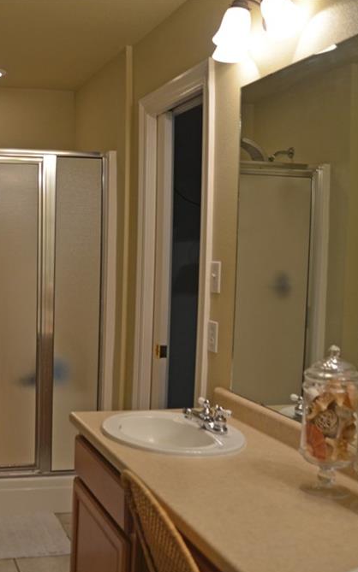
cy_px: 286
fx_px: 656
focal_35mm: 42
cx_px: -6
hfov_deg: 28.5
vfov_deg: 47.2
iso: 400
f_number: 4
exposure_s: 1/60
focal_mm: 18
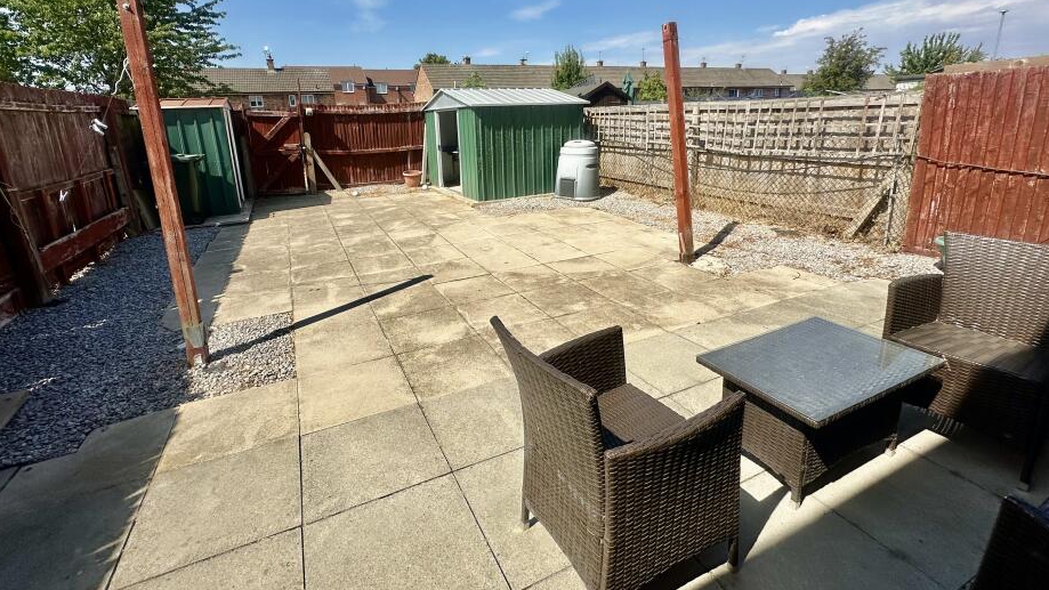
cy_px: 225
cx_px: 505
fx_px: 473
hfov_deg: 95.9
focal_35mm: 17
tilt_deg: -12.6
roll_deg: +1.7
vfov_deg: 63.1
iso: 50
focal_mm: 2.22
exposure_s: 1/2959
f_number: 2.2
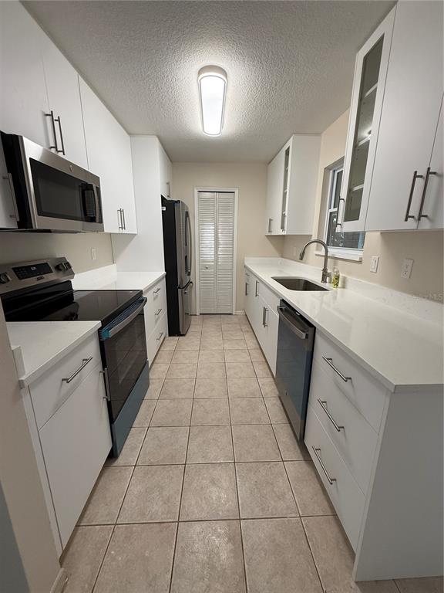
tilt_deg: -12.8
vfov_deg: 102.1
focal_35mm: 14
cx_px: 222
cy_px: 296
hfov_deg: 85.7
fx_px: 239
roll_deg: -0.5
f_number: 2.2
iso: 200
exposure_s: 1/101
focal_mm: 2.22
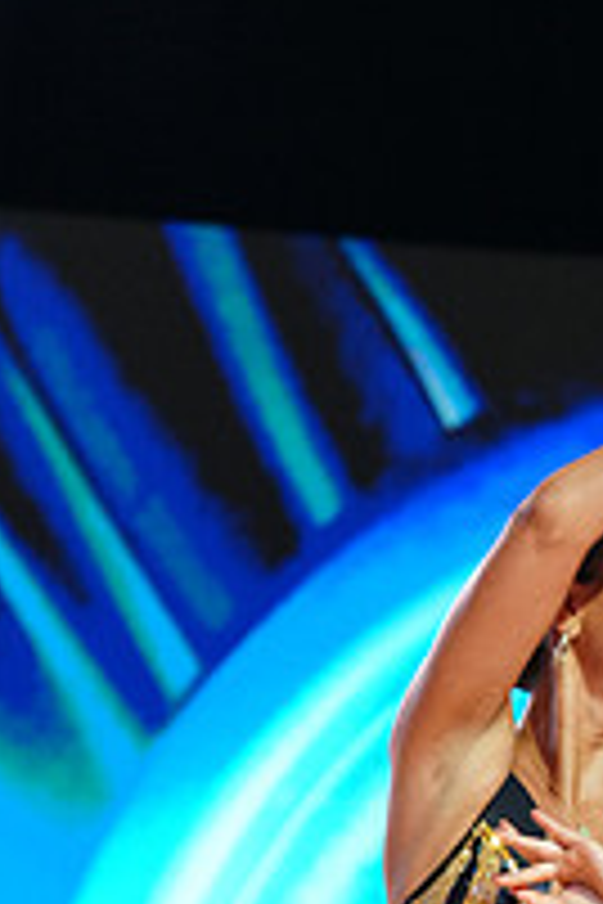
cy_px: 1277
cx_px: 866
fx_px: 7964
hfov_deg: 4.3
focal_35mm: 317
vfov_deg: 6.4
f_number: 4
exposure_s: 1/320
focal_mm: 110
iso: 2500
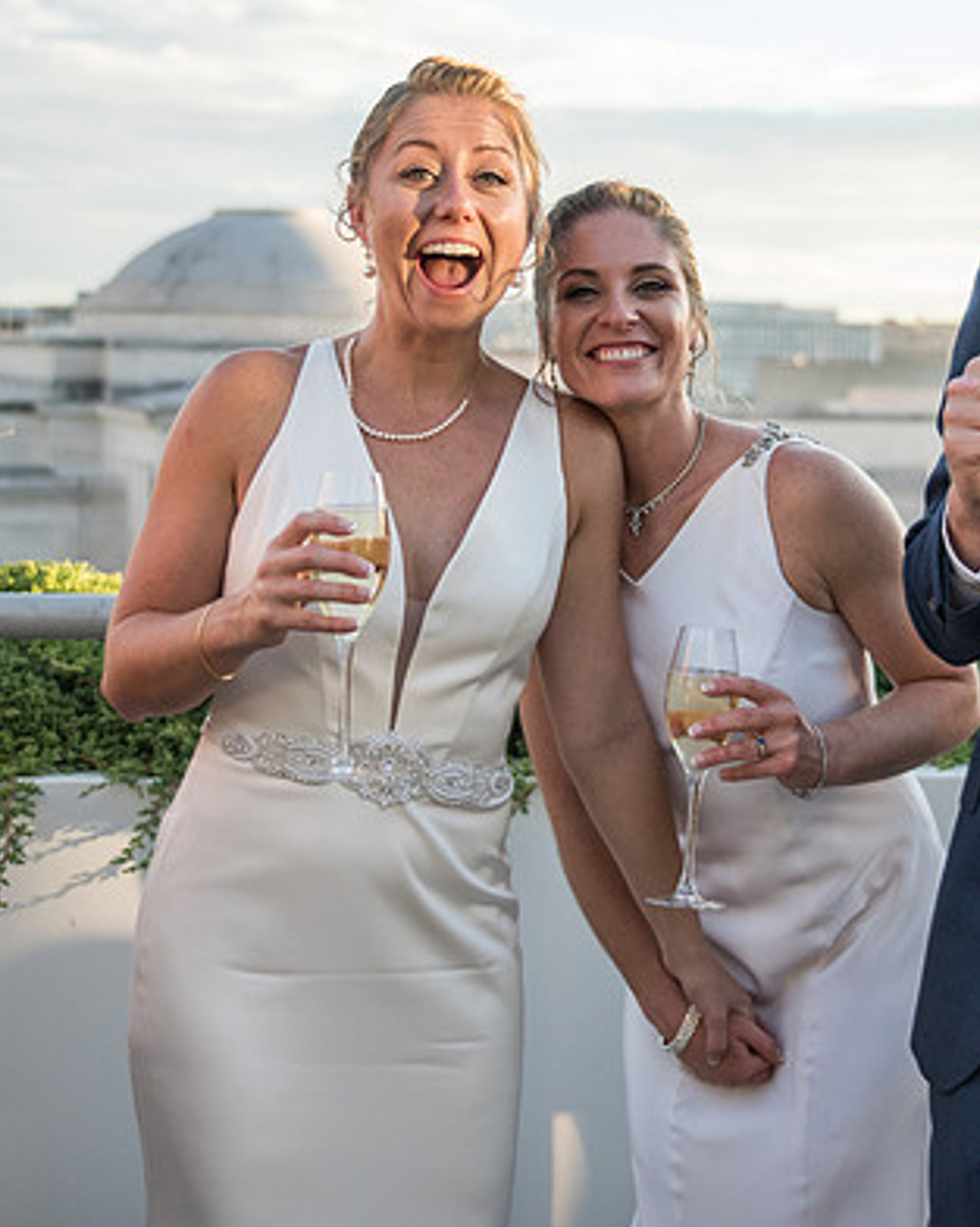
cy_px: 496
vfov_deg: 31.9
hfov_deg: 25.6
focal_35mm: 59
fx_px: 2142
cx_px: 664
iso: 640
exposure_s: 1/2500
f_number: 2.8
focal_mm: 35
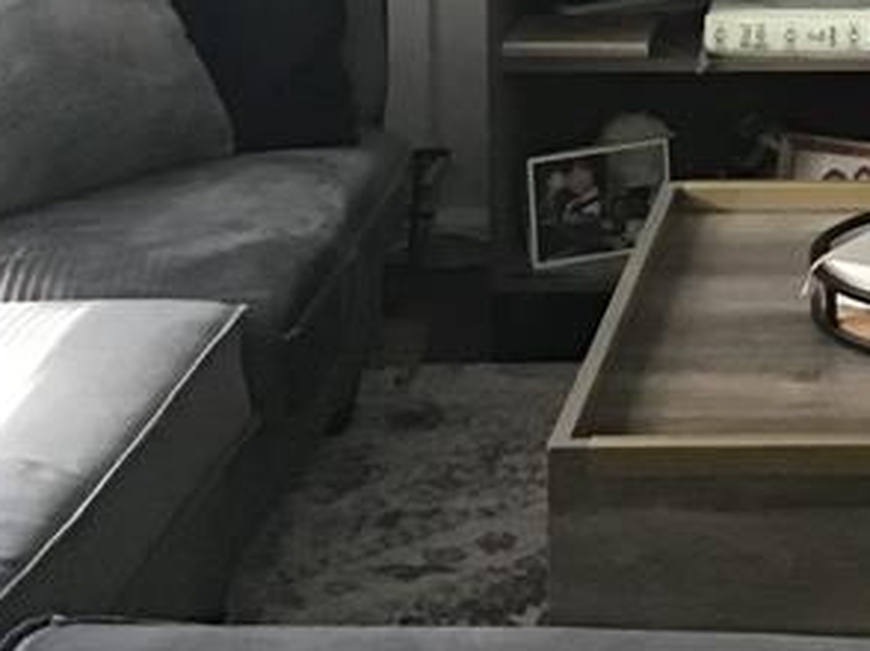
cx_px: 1095
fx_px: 2712
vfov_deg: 13.0
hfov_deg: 17.2
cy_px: -317
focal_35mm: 108
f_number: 2.4
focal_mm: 3.3
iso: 125
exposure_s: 1/30
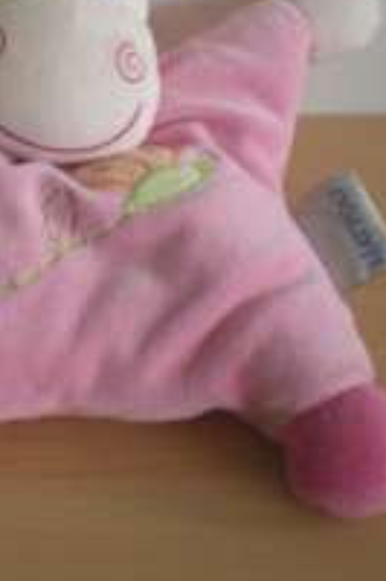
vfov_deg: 26.0
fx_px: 1240
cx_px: 46
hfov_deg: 17.5
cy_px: 154
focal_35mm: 77
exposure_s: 1/34.4
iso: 200
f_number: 3.1
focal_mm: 6.3
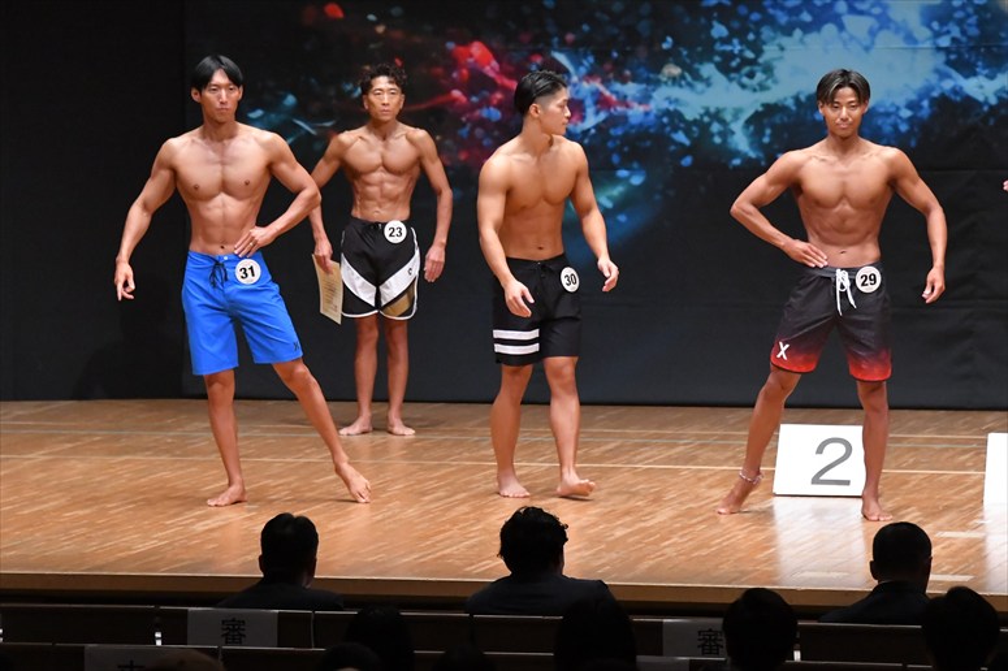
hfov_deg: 10.2
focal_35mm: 202
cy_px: 336
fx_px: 5653
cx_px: 504
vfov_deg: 6.8
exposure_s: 1/400
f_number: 5.6
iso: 8000
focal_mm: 135
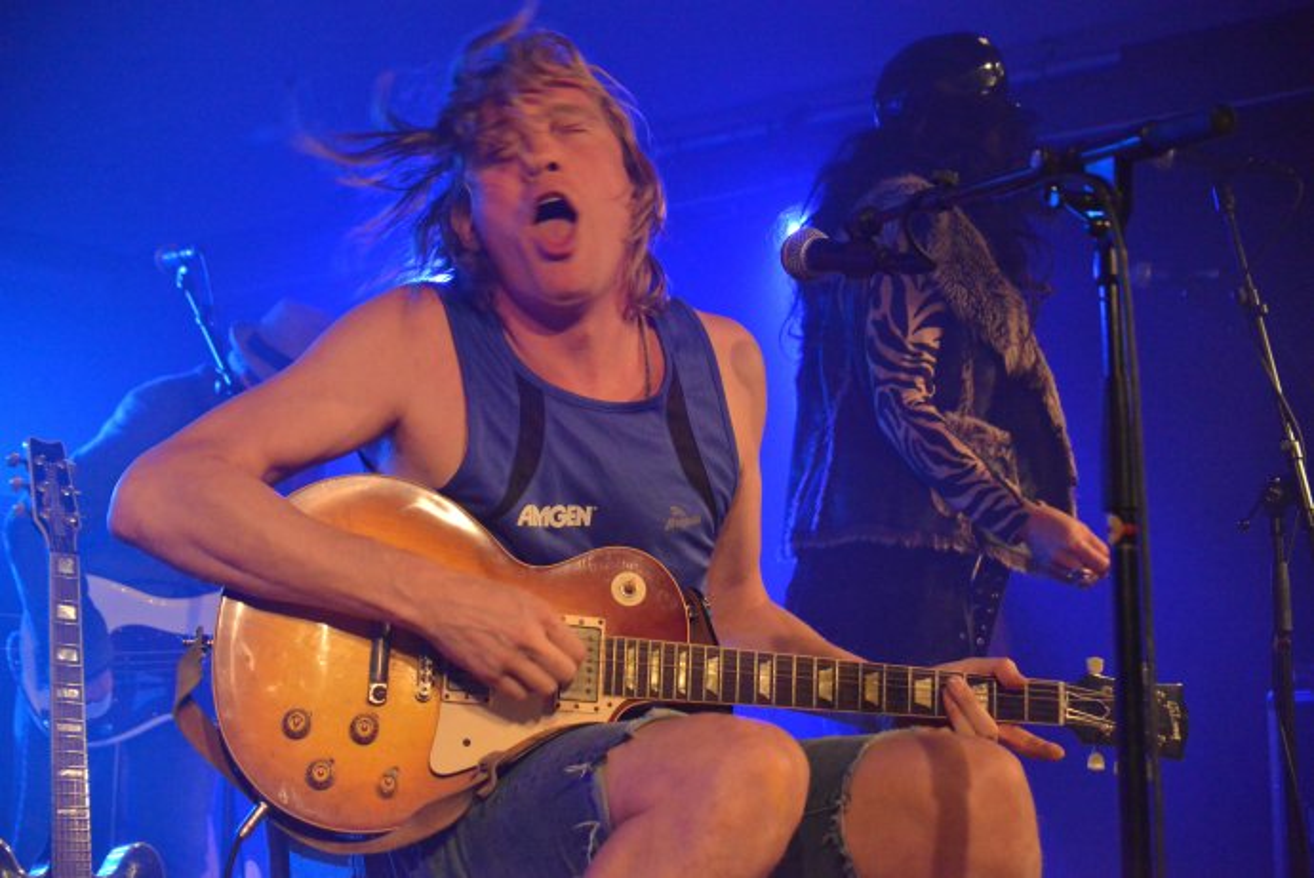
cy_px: 439
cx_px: 657
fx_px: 2009
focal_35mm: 55
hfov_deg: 36.2
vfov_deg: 24.7
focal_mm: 55
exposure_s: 1/200
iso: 6400
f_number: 8
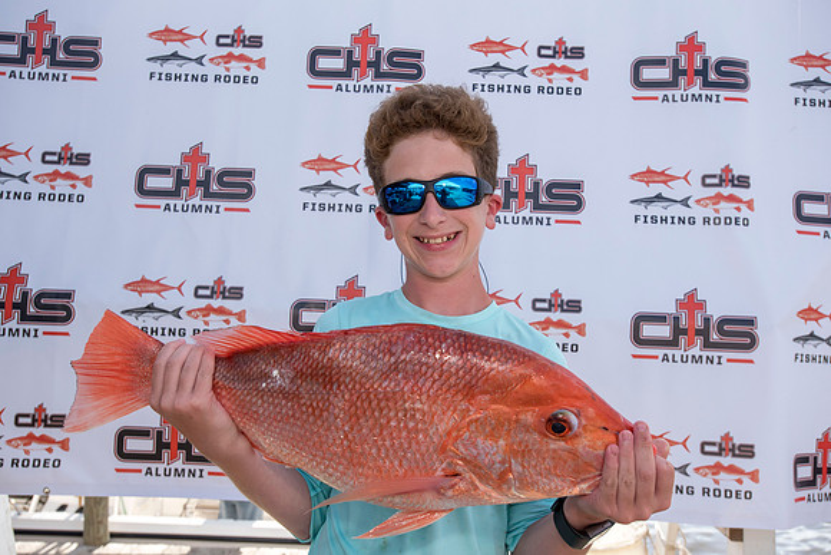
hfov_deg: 58.7
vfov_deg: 41.1
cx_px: 416
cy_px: 278
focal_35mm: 32
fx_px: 739
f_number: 6.3
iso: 500
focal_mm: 32
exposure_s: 1/1600
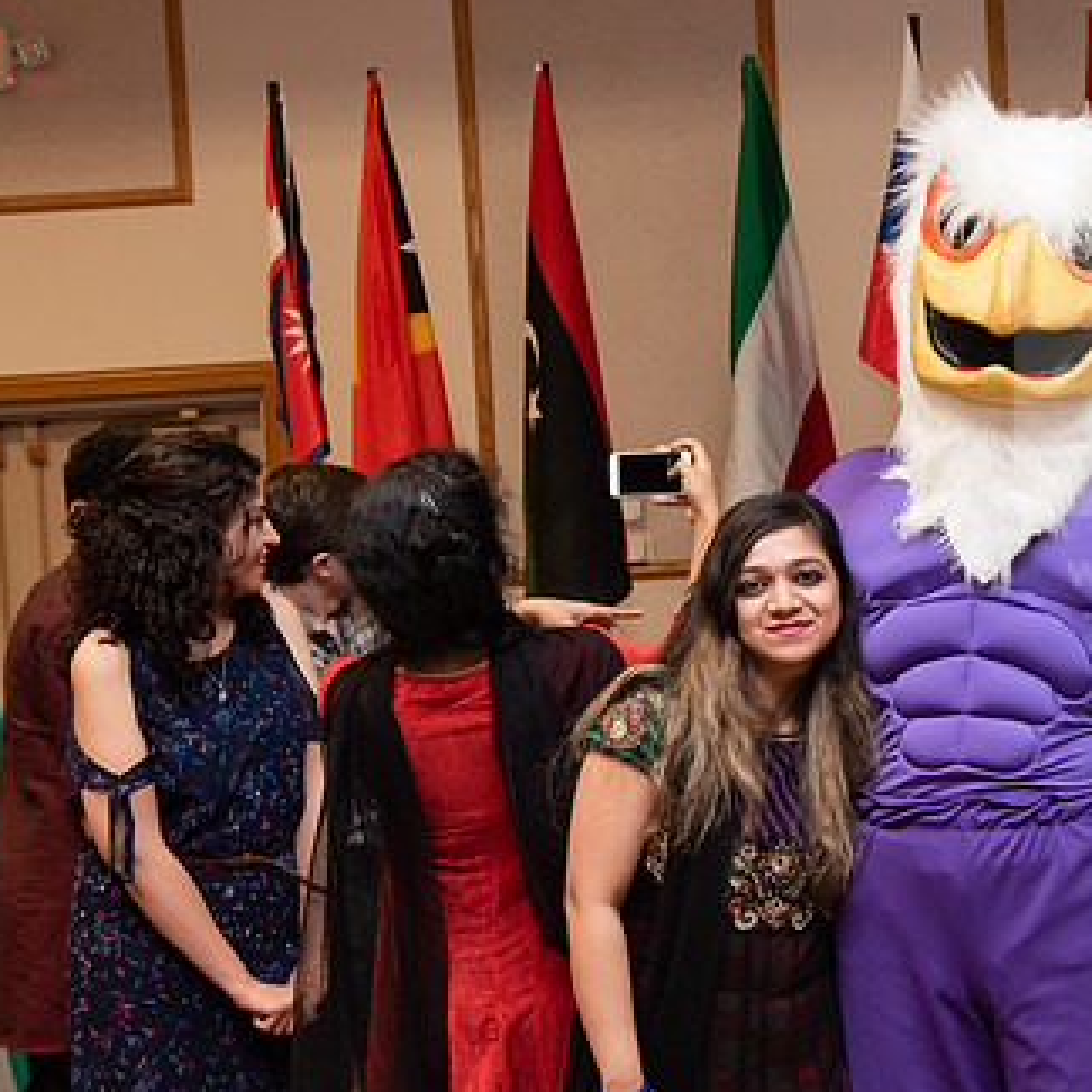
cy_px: 642
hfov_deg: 25.2
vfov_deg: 25.7
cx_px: 913
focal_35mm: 67
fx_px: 2391
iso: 2500
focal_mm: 44
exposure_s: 1/200
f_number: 6.3
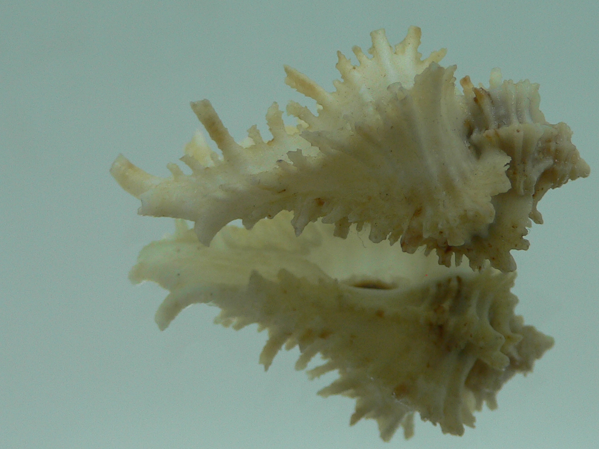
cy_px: 208
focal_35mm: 53
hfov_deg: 36.0
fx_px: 917
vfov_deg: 27.5
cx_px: 376
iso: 80
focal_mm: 4.6
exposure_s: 1/60
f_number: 2.8
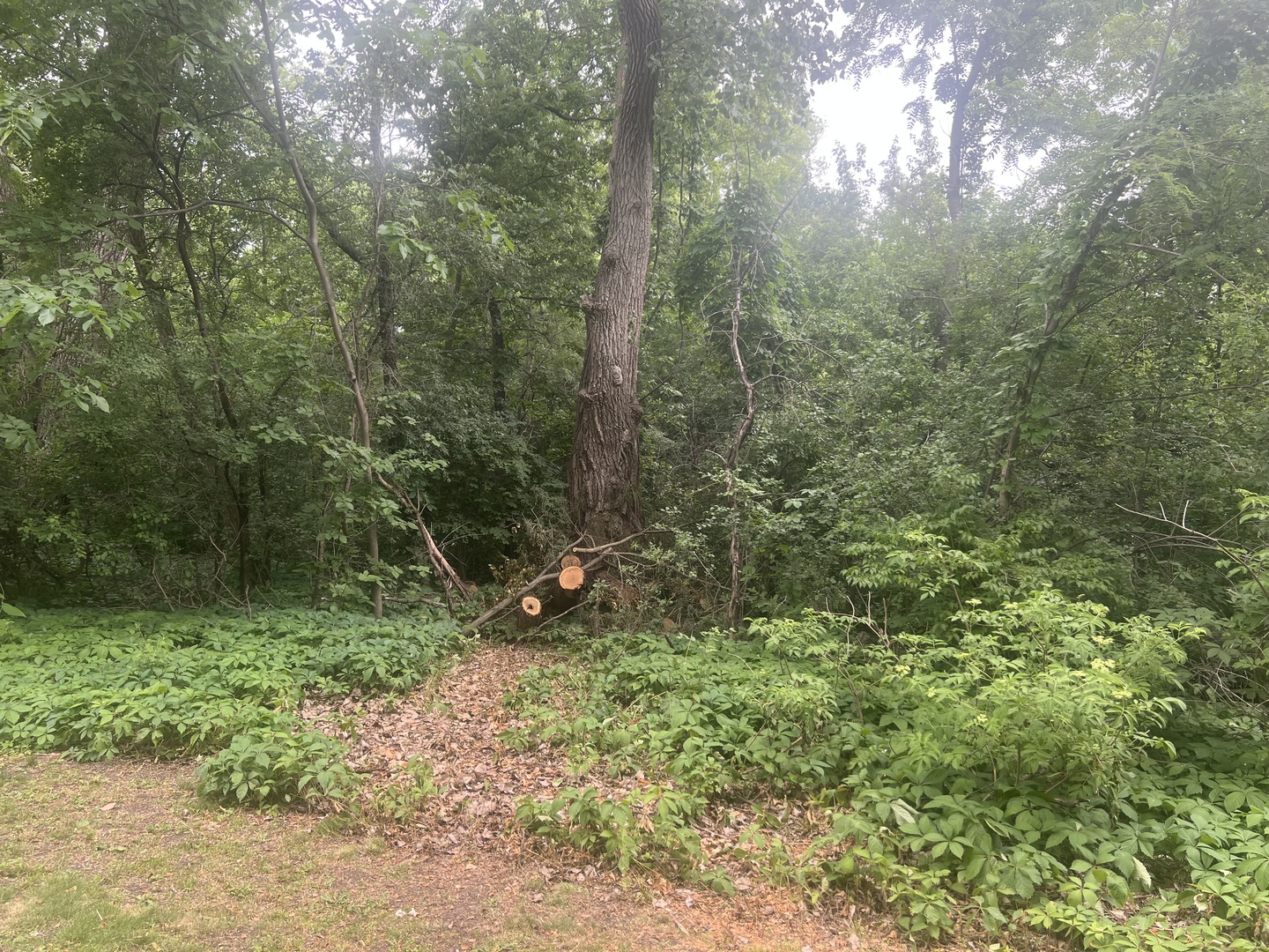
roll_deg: -1.5
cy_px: 476
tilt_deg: +0.6
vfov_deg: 53.1
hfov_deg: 67.3
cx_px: 634
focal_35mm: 26
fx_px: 953
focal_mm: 5.7
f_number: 1.5
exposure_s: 1/219
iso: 40
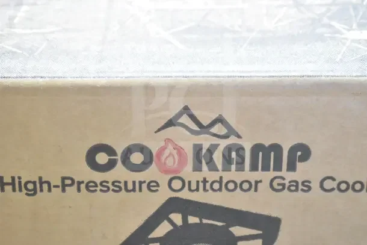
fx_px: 841
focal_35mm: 82
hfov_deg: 24.6
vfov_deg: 16.6
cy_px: 122
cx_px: 184
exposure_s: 1/100
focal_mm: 55
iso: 7200
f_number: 5.6
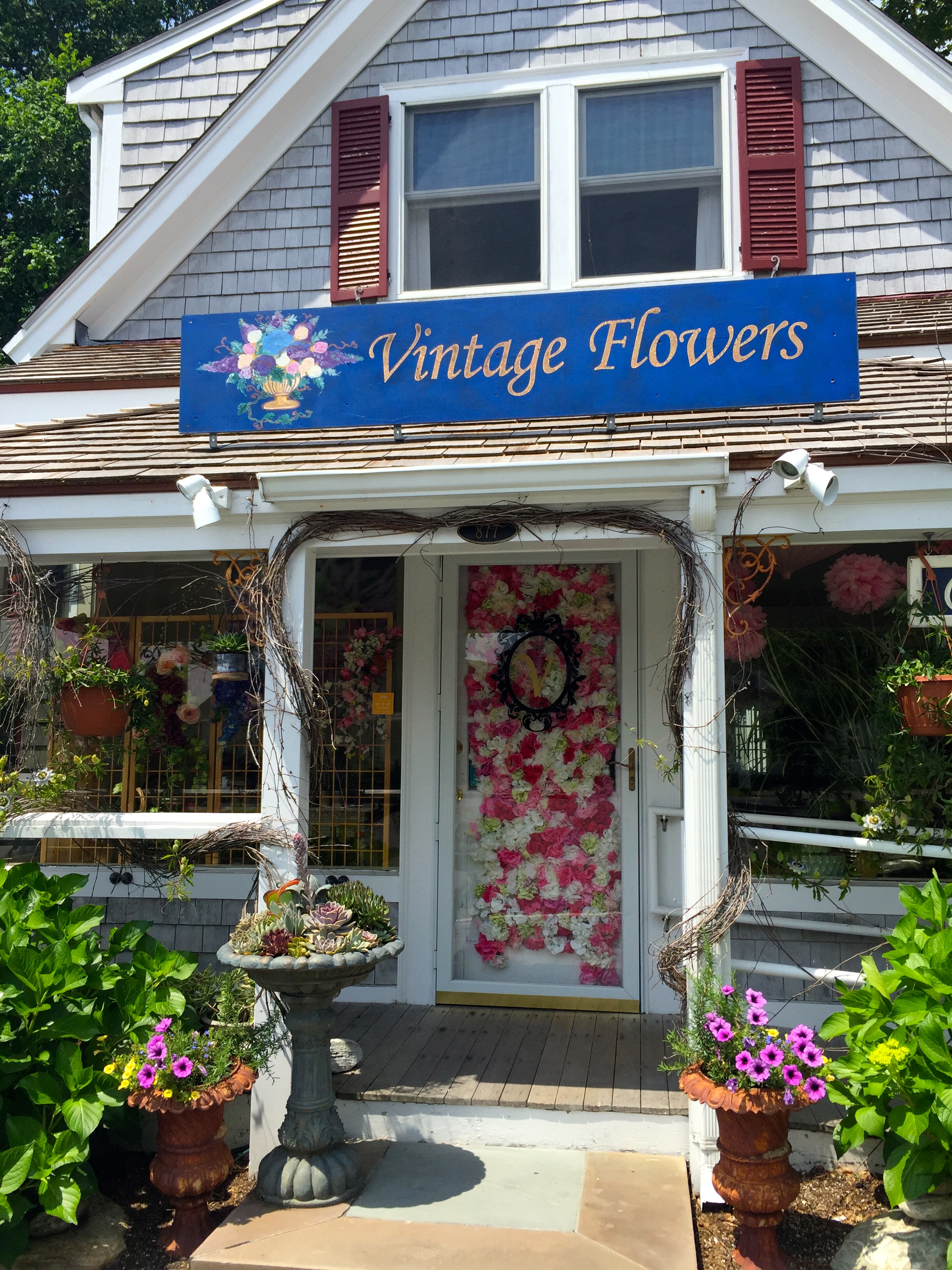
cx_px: 476
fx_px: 1063
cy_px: 635
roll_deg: +1.2
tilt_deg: +6.2
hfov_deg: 48.2
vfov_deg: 61.7
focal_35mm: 29
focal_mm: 4.15
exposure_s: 1/1582
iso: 32
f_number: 2.2
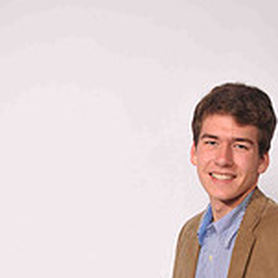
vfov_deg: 14.0
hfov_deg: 14.7
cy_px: 405
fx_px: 1065
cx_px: 242
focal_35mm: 117
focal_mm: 31
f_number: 5
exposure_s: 1/160
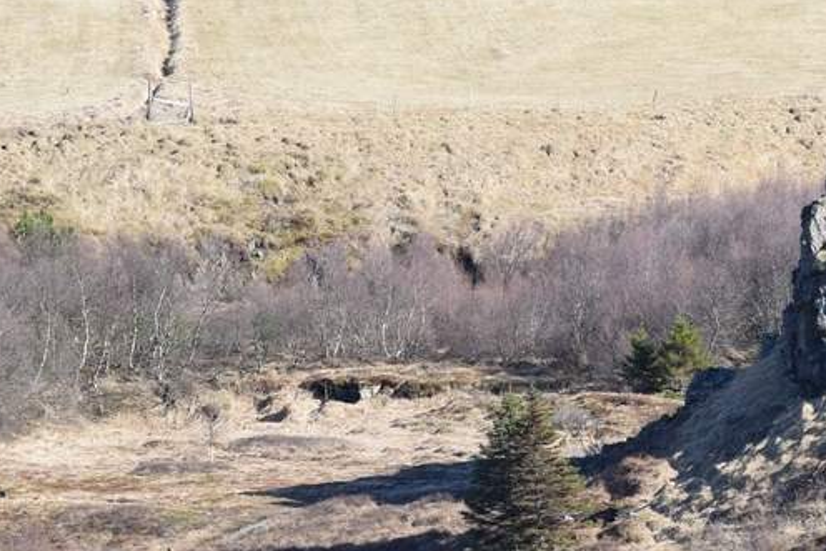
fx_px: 8239
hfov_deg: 5.7
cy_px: 482
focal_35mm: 359
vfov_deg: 3.8
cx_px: 719
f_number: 8
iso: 250
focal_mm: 116
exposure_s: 1/250
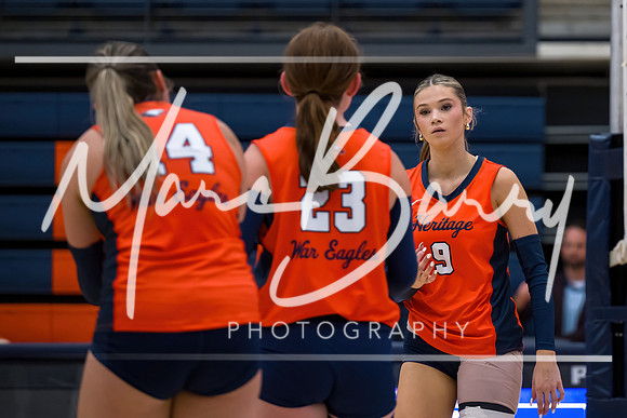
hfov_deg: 9.3
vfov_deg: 6.2
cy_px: 123
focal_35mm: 221
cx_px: 478
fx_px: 3854
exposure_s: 1/1000
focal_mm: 145
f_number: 2.8
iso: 2500
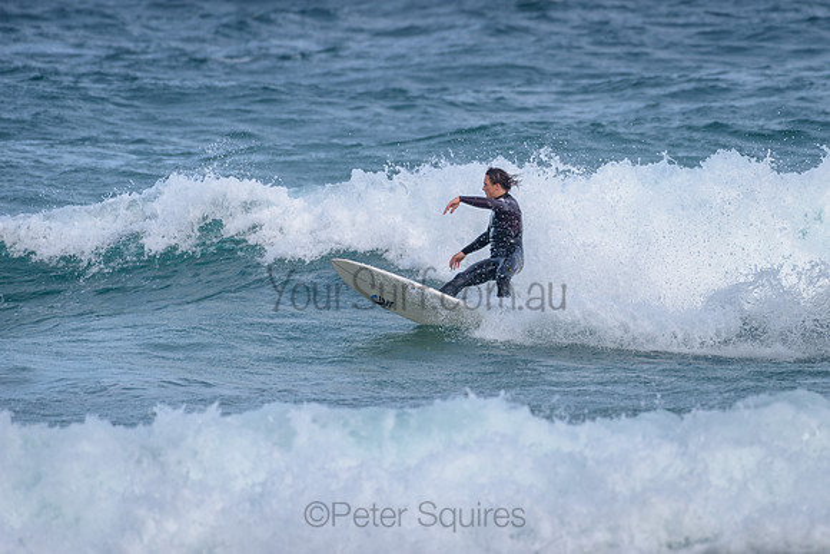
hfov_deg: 3.4
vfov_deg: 2.2
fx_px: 14130
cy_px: 216
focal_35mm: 613
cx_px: 509
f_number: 5.6
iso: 220
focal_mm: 500
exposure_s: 1/2000
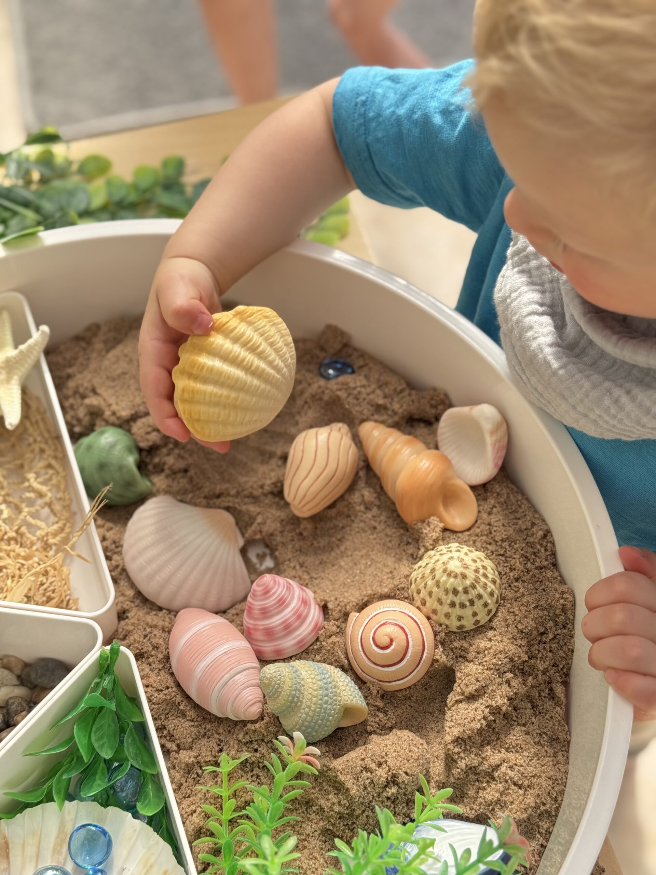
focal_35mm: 48
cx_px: 328
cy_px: 438
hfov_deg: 30.3
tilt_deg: -59.6
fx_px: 1213
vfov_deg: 39.7
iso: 64
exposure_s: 1/301
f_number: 1.78
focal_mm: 6.76
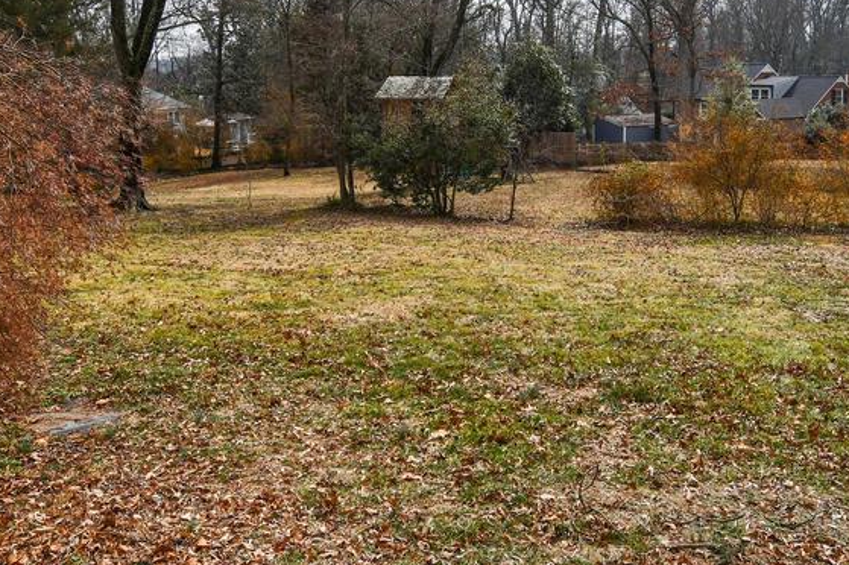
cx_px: 478
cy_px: 157
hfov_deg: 57.1
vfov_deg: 39.1
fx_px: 778
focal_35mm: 33
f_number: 9
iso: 100
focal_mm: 12
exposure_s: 1/400
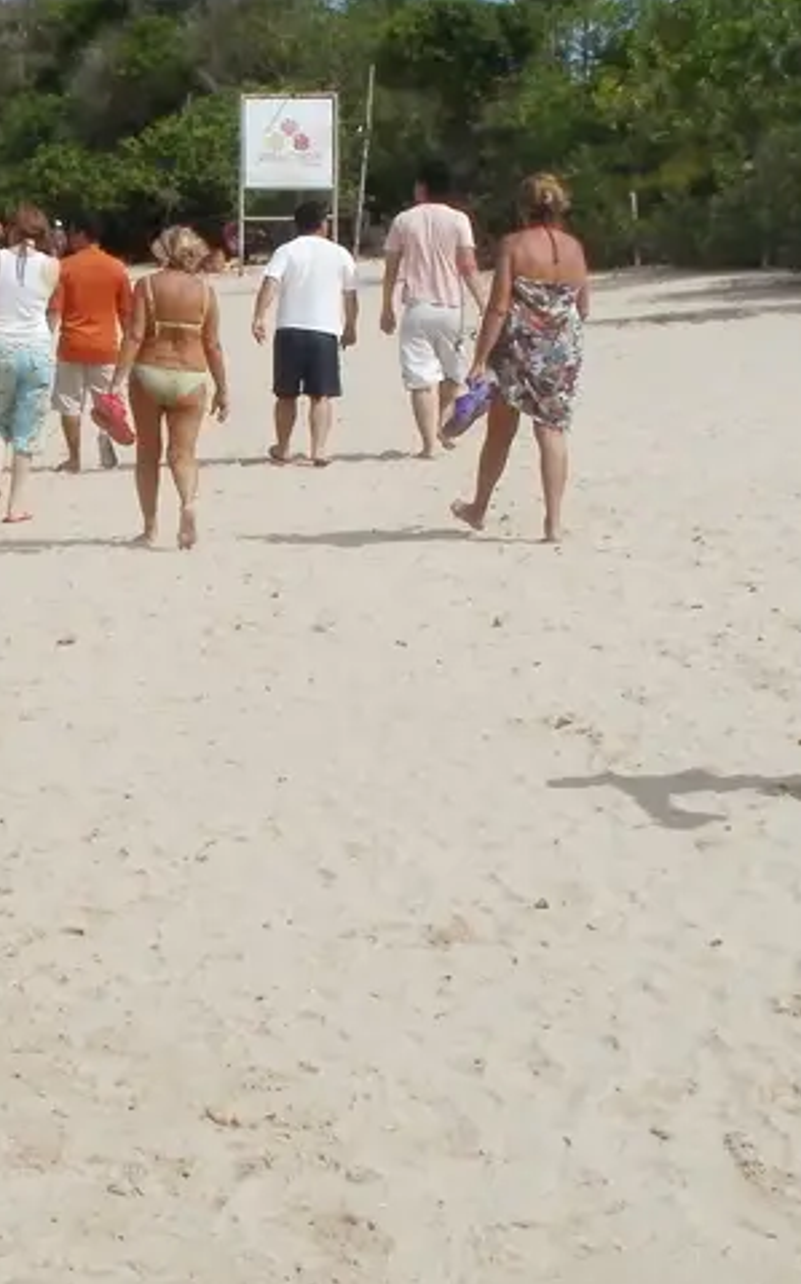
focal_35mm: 85
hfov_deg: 15.1
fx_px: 2972
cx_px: -1
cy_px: 716
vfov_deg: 24.4
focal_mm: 6.3
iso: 200
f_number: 5.6
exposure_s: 1/2000
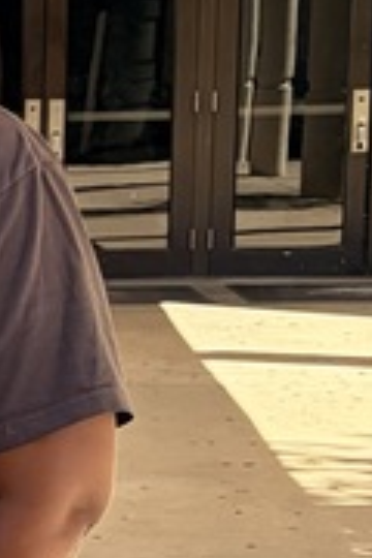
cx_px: -753
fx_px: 2387
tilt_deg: -7.6
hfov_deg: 7.7
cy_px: 474
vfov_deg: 13.2
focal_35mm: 154
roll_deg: +2.4
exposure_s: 1/687
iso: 64
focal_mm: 5.96
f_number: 1.6
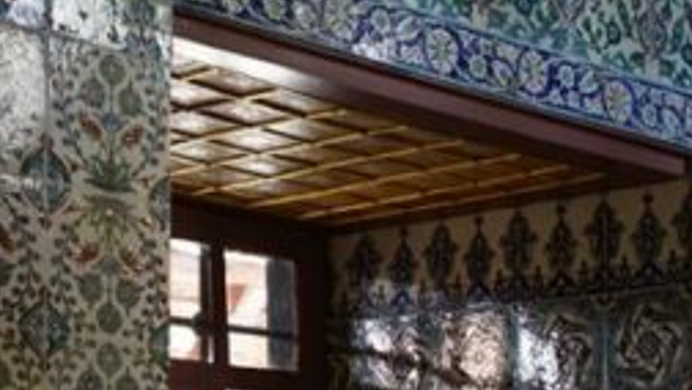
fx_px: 2423
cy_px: 584
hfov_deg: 15.0
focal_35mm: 132
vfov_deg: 9.0
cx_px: 1071
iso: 1250
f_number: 7.1
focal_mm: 31
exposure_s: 1/6
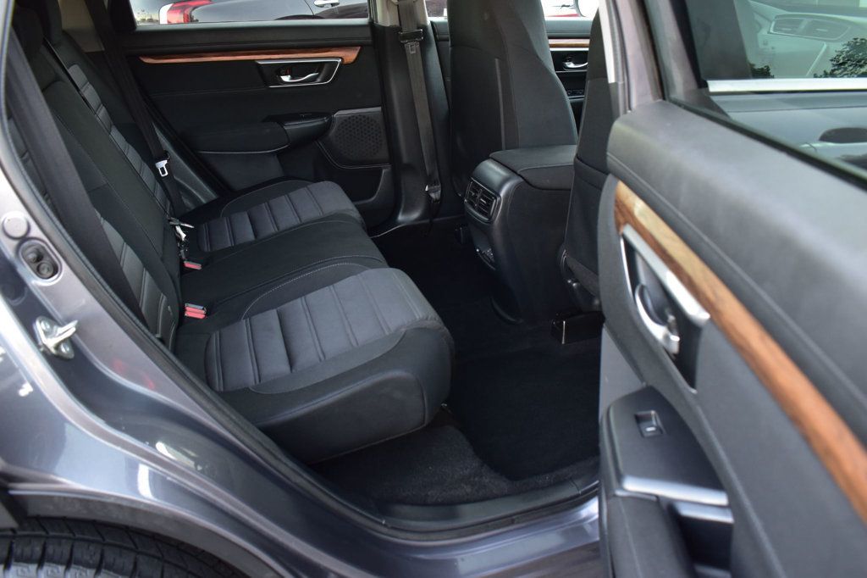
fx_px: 722
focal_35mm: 30
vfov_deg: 43.6
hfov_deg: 61.9
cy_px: 289
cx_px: 434
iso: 720
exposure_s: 1/15
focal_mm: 20
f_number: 6.3
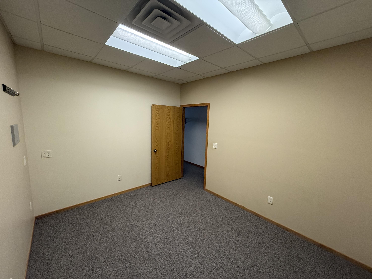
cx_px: 186
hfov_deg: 102.1
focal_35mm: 14
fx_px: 150
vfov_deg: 85.7
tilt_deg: -7.6
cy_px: 140
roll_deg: -2.4
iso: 320
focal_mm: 2.22
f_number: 2.2
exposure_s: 1/120
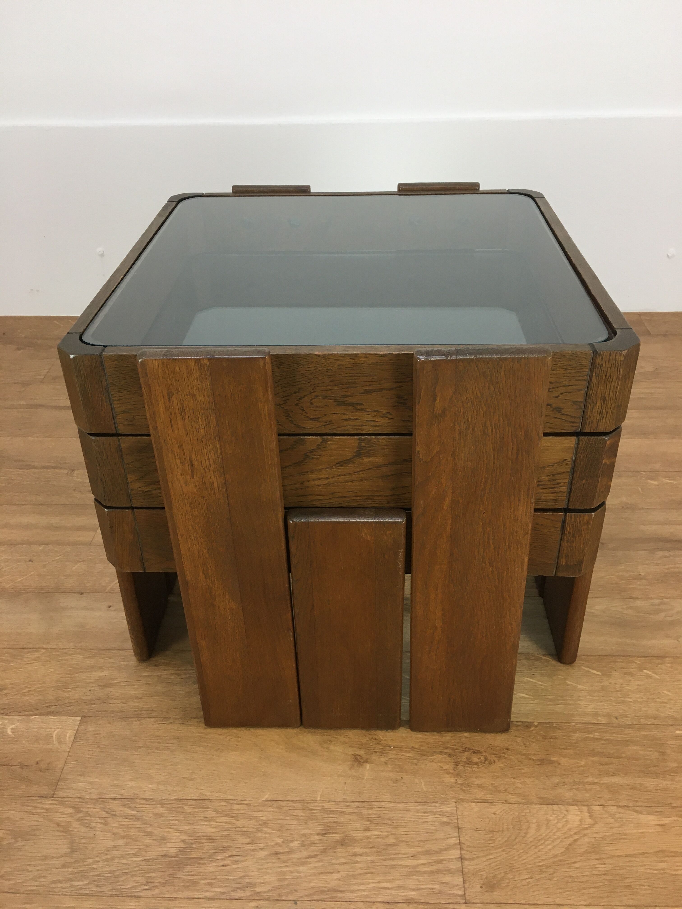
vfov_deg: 61.7
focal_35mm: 29
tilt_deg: -34.0
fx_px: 762
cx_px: 341
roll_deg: +0.1
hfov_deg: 48.2
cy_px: 454
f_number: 2.2
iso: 40
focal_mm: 4.15
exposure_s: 1/33
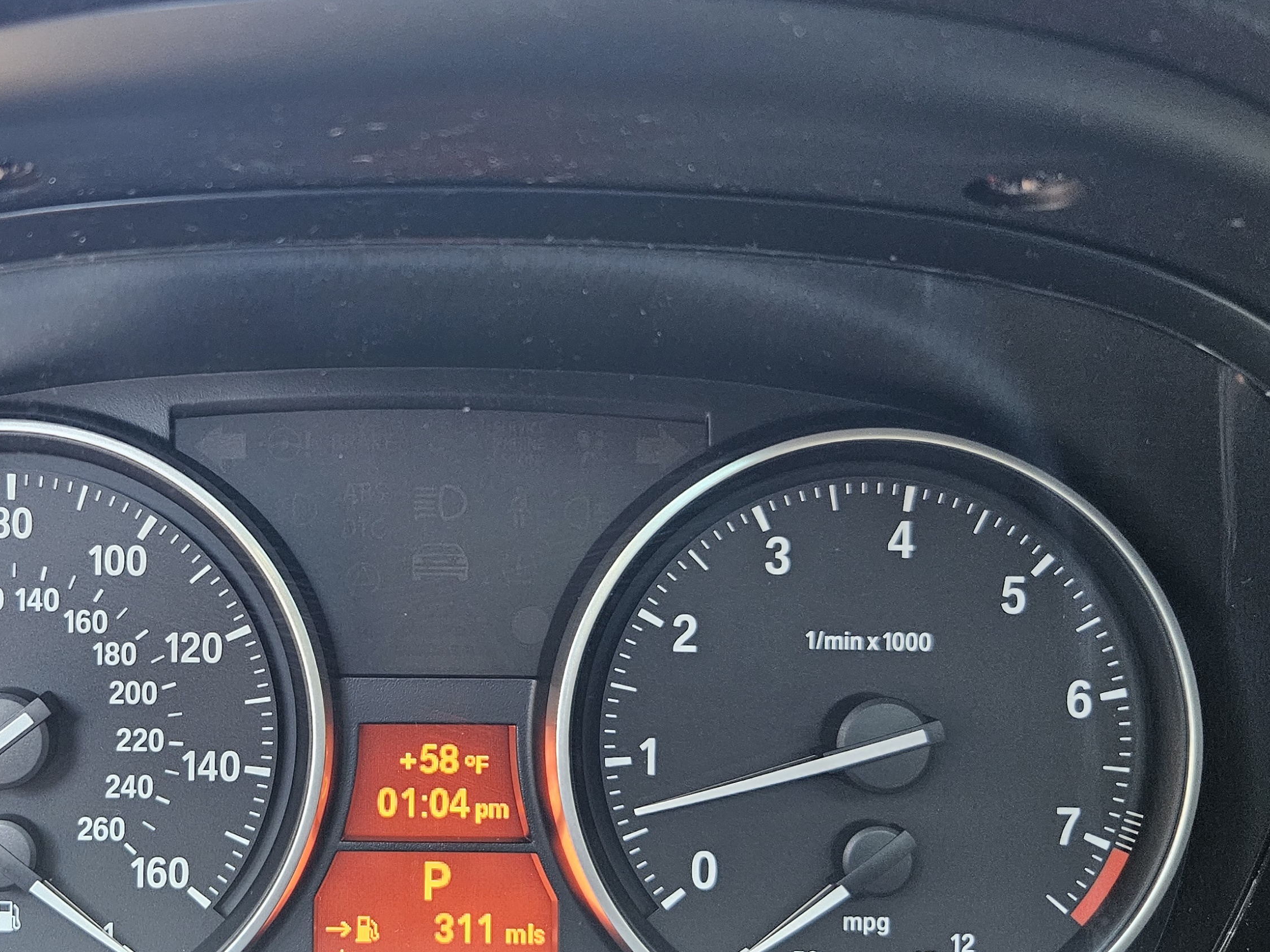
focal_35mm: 41
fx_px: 1504
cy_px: 554
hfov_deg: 44.5
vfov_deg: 35.1
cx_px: 348
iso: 400
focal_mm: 5.4
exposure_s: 1/120
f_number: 1.8
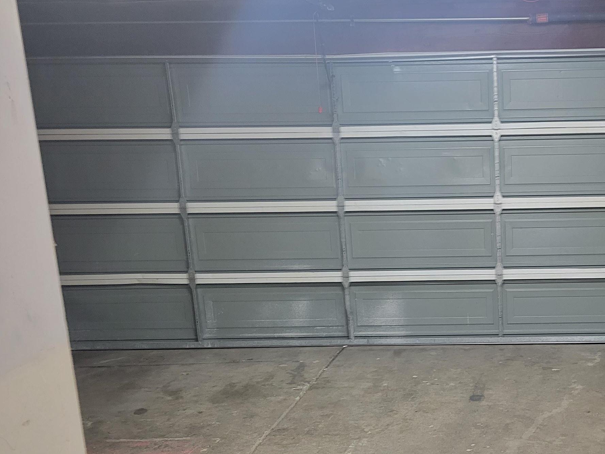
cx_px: 501
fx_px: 786
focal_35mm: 45
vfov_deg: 31.8
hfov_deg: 40.0
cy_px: 314
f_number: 1.8
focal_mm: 5.4
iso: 250
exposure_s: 1/40
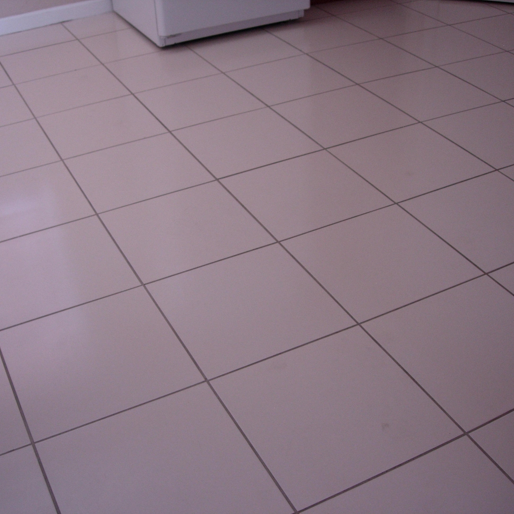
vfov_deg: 37.6
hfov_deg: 37.5
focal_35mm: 45
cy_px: 258
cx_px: 225
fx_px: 756
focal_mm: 7.8
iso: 122
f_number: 2.8
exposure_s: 1/32
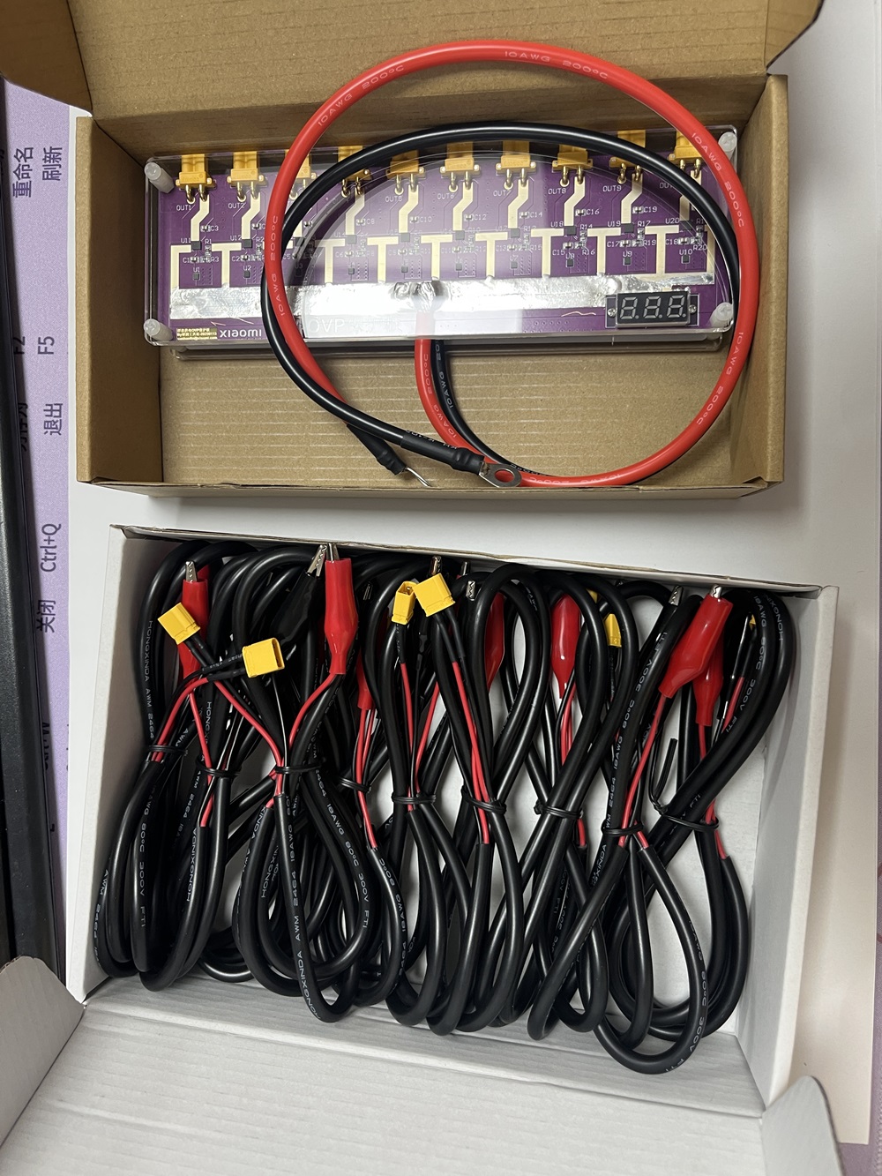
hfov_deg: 53.1
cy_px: 588
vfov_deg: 67.3
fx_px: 883
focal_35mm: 26
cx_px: 441
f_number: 1.6
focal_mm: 5.1
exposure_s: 1/50
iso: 100
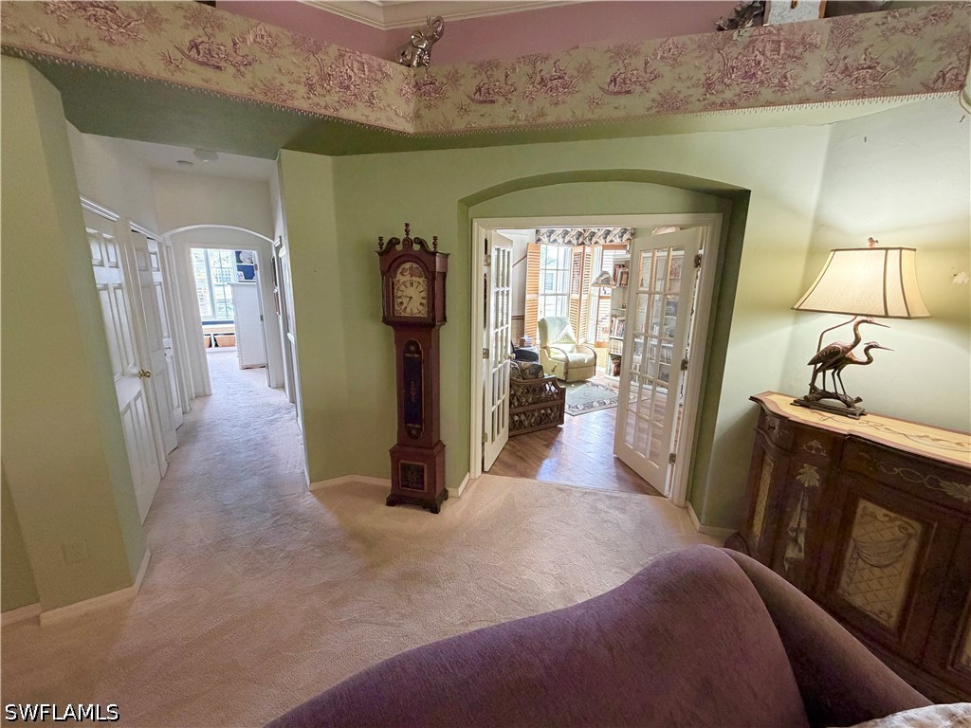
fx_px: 393
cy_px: 364
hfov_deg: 102.1
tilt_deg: -12.3
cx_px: 486
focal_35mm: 14
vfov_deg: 85.7
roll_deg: -0.8
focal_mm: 2.22
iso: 400
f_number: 2.2
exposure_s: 1/60
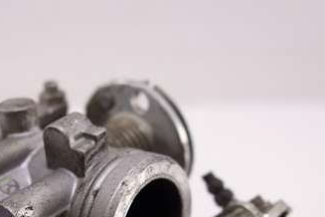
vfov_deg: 18.6
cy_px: 227
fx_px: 642
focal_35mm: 71
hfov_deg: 28.3
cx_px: 118
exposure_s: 1/100
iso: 125
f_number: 2.5
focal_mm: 10.4
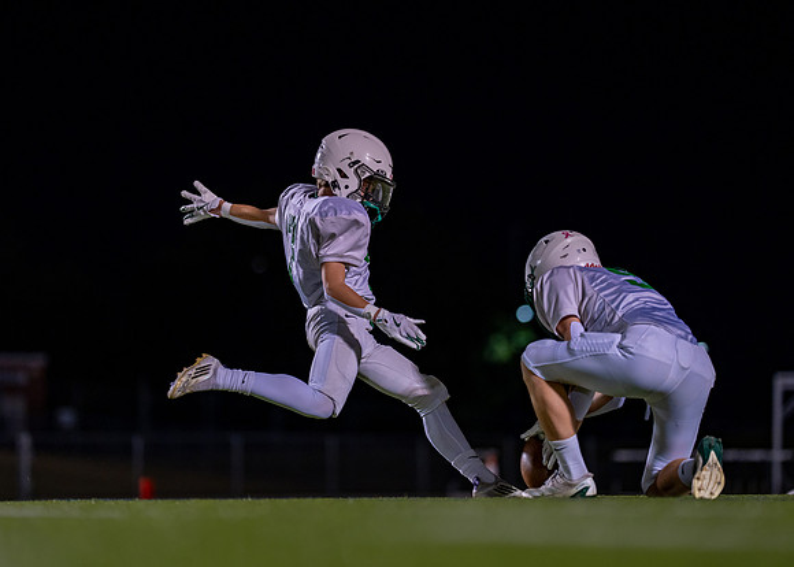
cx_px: 331
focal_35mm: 155
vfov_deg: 9.3
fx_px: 3495
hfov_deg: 13.0
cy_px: 262
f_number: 1.8
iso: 1250
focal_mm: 135
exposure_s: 1/1250
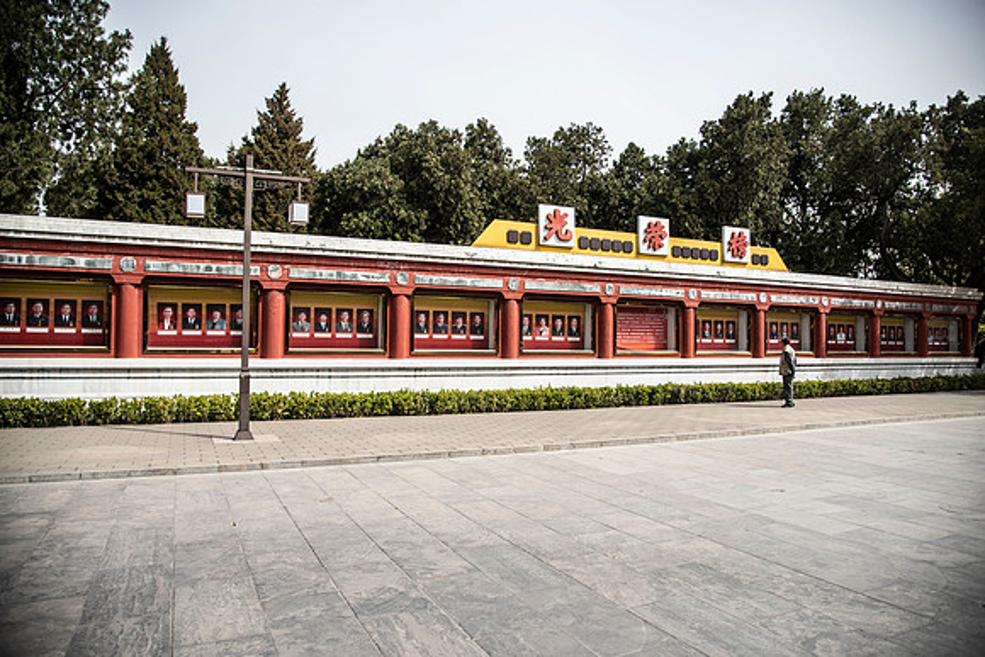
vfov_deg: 53.2
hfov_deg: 73.7
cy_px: 328
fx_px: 657
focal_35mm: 24
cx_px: 492
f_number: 4
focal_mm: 24
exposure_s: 1/640
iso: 160
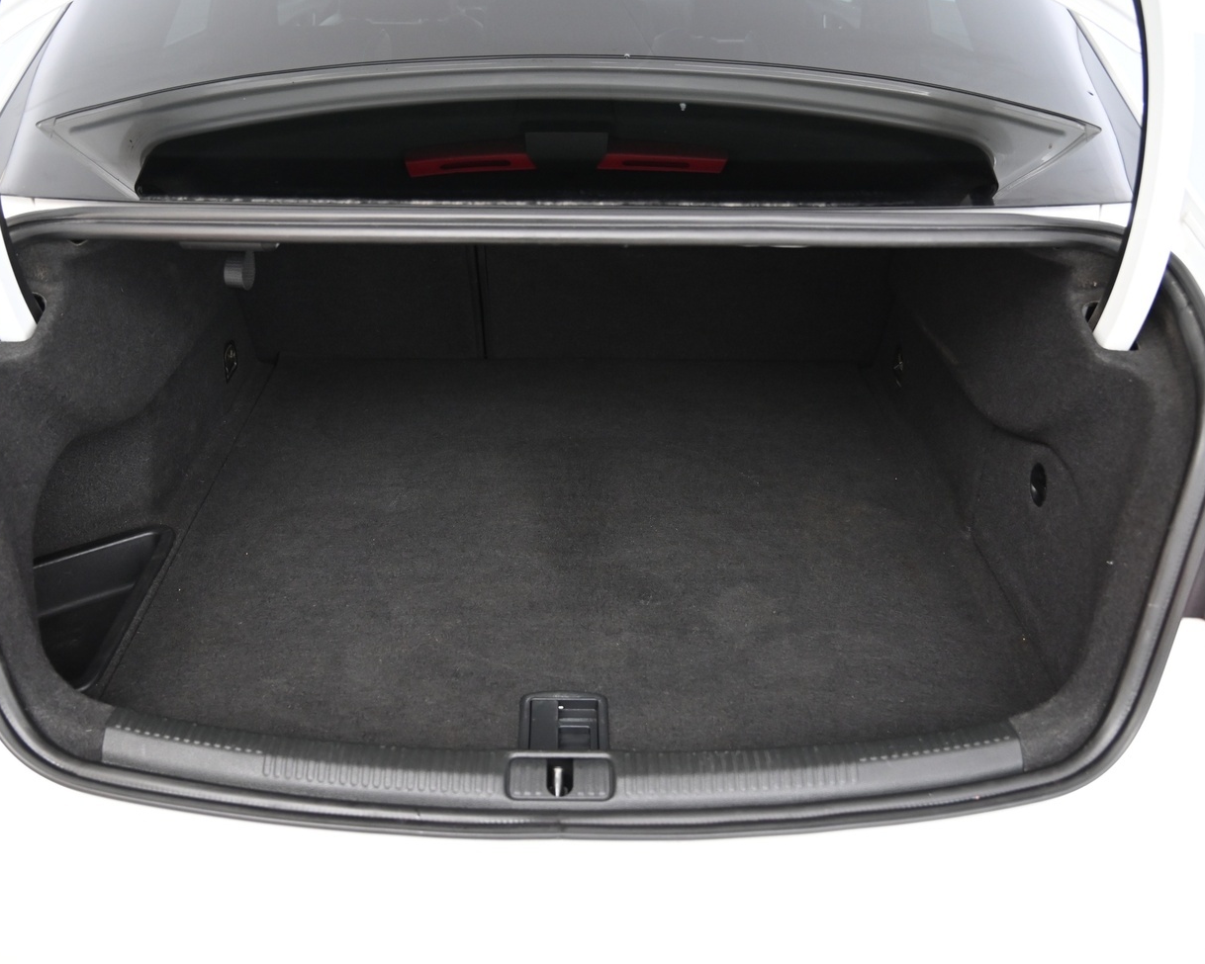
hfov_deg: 58.7
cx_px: 551
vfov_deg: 48.5
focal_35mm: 30
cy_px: 485
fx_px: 1070
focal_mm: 24
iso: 2000
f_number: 4
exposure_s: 1/25
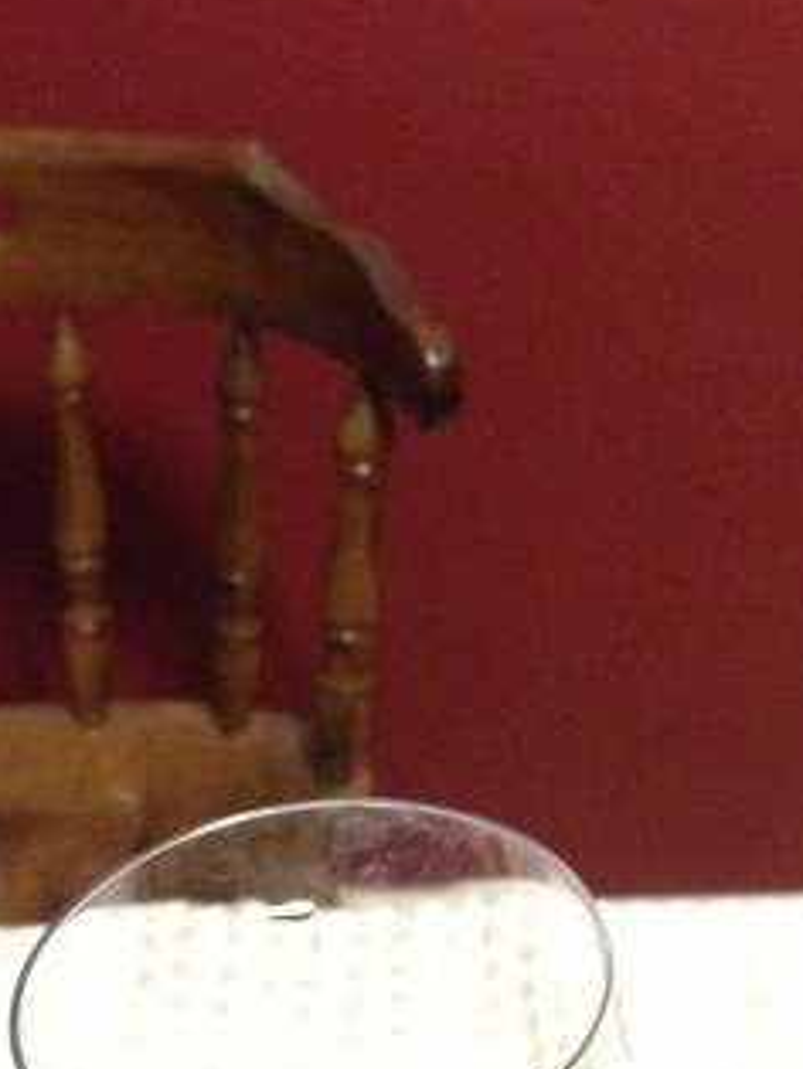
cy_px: 649
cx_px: 810
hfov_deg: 18.6
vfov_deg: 25.3
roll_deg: -1.0
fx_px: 2378
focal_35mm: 77
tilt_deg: -28.3
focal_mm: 4.12
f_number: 2.4
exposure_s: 1/15
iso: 500
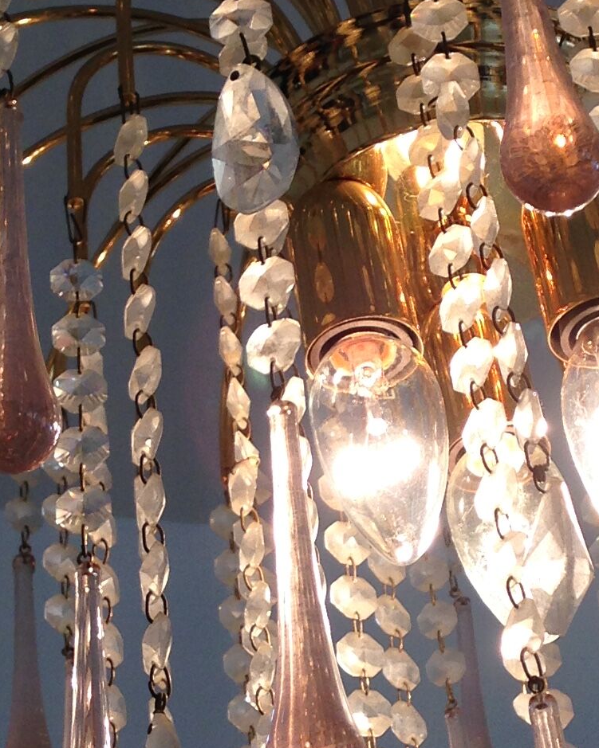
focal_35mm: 112
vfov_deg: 17.2
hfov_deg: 13.7
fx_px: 2482
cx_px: 451
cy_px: 387
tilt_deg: +36.2
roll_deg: +8.8
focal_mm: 4.12
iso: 50
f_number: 2.4
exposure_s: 1/162
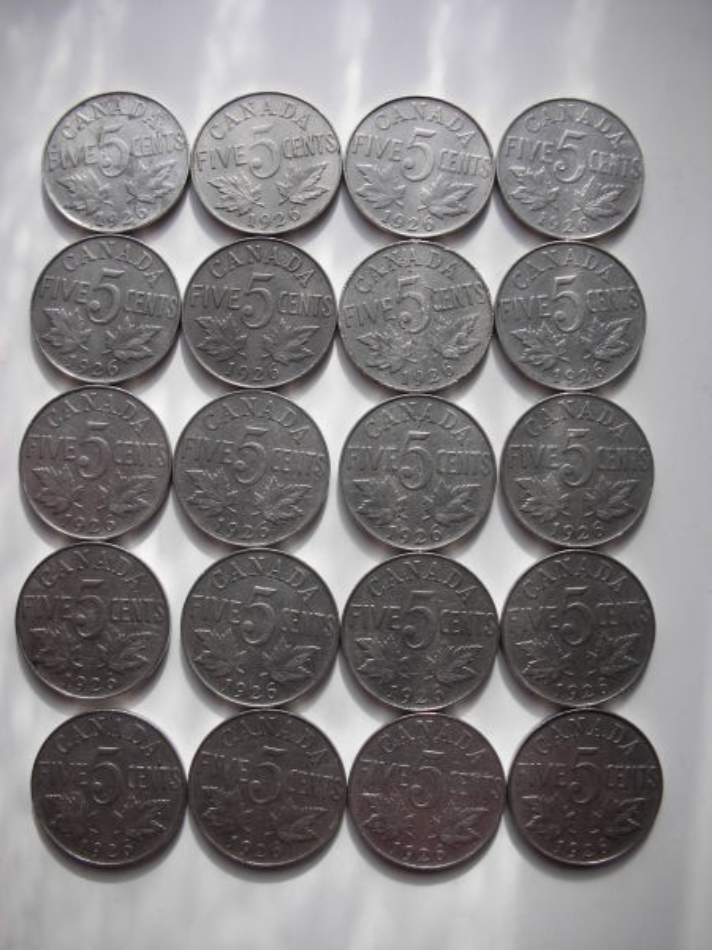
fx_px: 960
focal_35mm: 35
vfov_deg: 52.6
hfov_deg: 40.7
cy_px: 475
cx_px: 356
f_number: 3
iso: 50
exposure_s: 1/315
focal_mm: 5.8
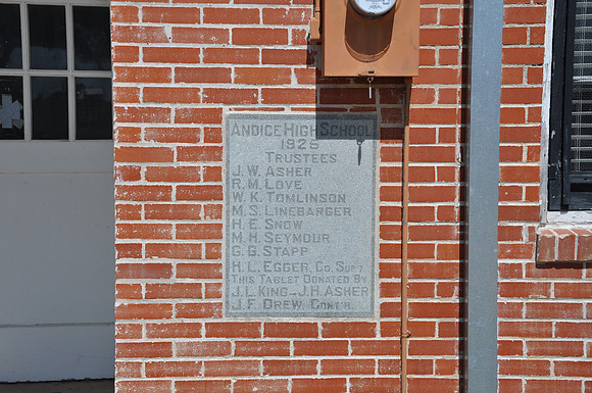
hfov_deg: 29.9
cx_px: 296
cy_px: 196
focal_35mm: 68
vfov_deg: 20.1
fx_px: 1108
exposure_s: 1/320
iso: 200
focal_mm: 45
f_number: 9
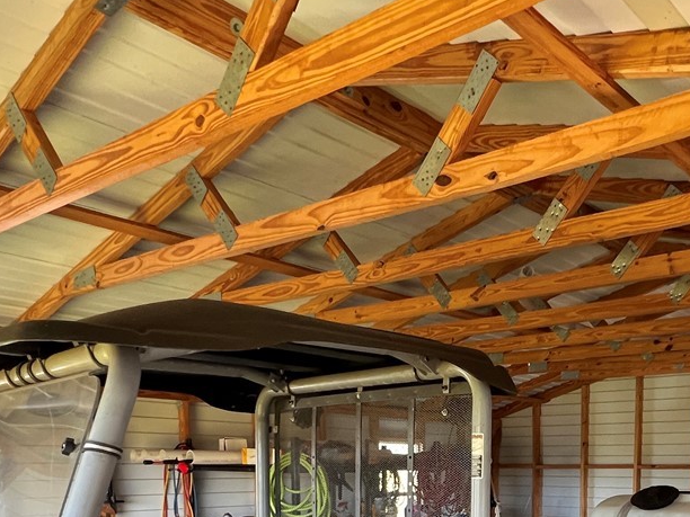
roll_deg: +0.5
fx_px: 678
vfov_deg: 36.6
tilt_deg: -5.9
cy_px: 540
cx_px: 538
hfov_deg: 51.1
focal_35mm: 34
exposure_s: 1/99
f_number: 1.8
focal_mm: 1.57
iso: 250
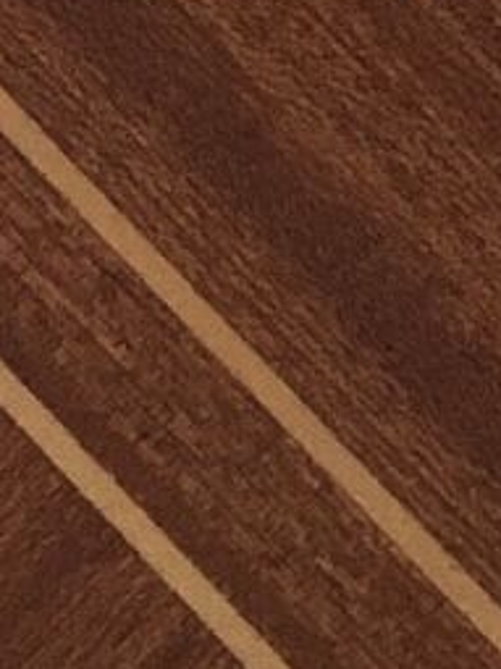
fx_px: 4423
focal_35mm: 229
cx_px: 1794
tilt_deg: -61.9
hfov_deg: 5.8
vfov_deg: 7.1
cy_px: -1716
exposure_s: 1/33
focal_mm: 4.15
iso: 50
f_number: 2.2
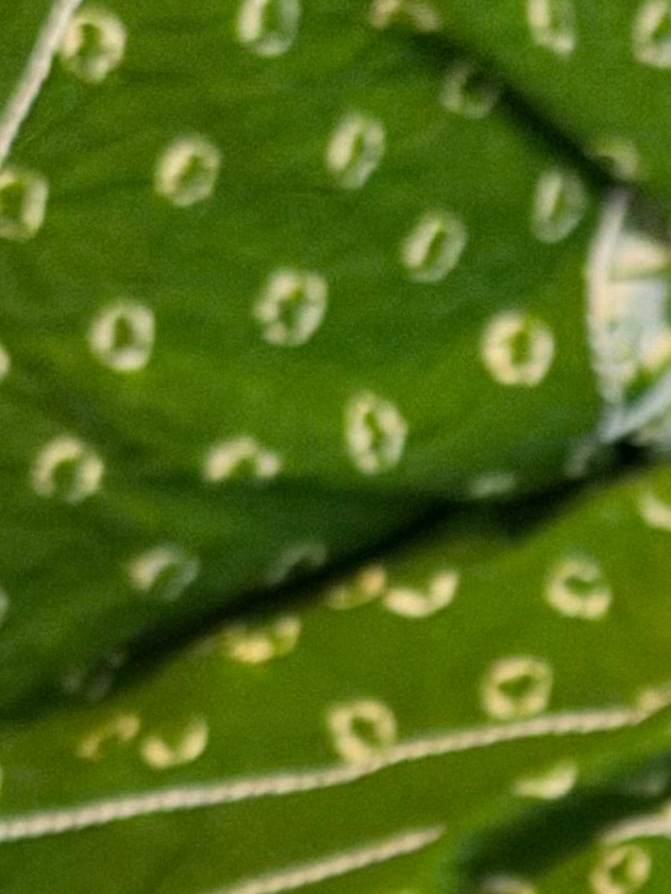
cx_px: 404
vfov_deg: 8.1
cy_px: 1943
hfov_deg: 6.5
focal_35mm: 230
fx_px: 5943
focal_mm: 6.76
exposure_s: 1/33
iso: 400
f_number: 1.78
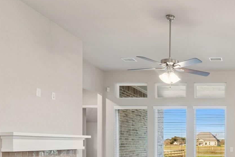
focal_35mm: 39
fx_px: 255
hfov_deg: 43.3
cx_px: 229
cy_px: 139
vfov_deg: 32.7
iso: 100
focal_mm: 16
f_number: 9
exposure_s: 1/6
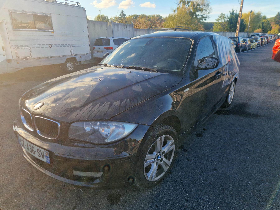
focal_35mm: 23
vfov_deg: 58.9
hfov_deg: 73.9
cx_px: 140
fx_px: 186
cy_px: 105
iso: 50
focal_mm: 5.4
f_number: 1.8
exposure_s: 1/435
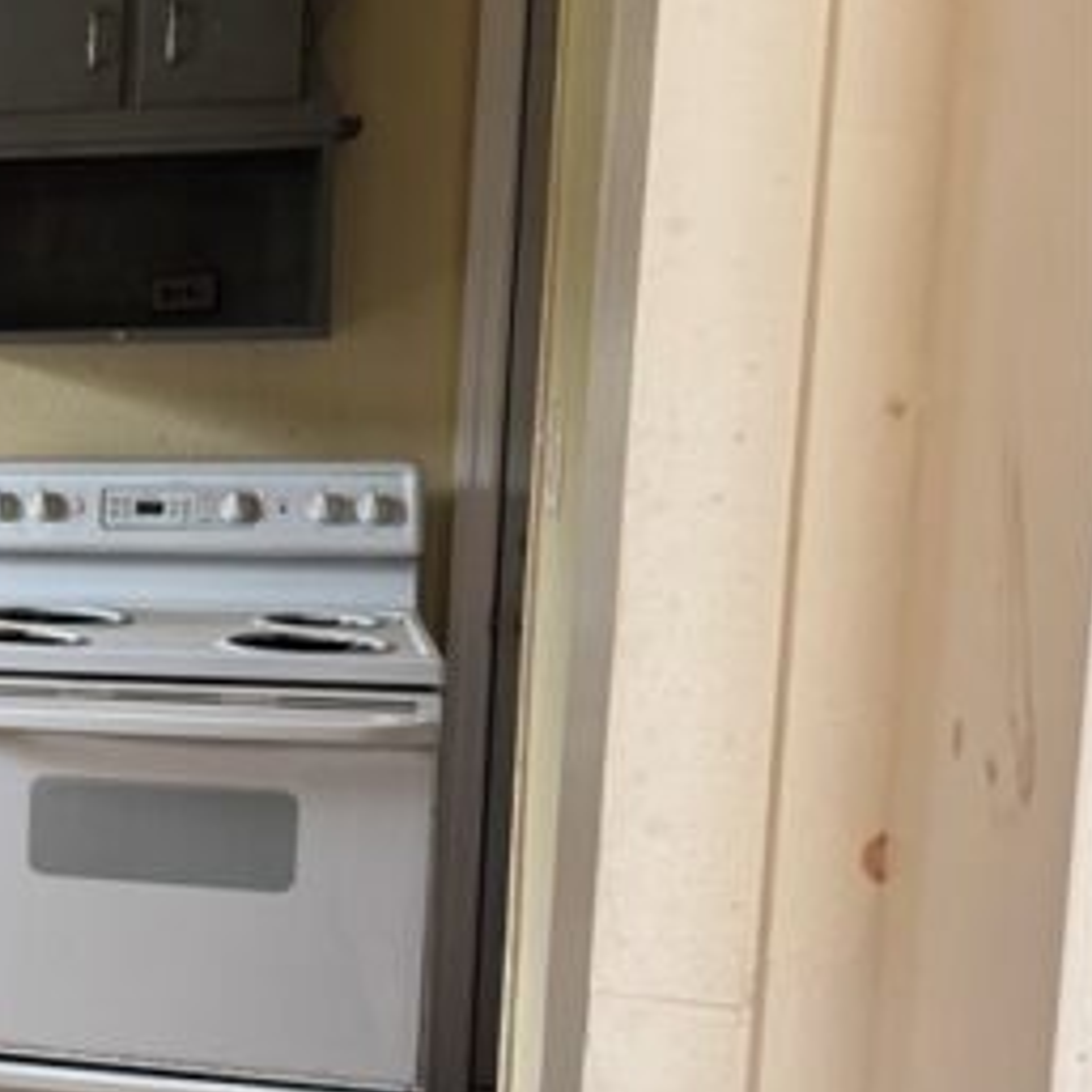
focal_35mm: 66
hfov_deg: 21.4
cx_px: -595
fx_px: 2356
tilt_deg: -6.2
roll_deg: -0.1
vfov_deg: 26.1
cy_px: 642
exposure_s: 1/60
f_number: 1.78
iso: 250
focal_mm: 6.76
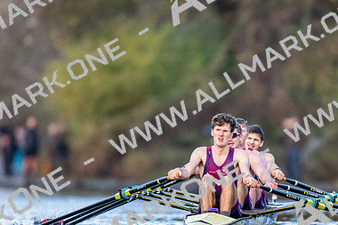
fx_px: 8596
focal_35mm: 916
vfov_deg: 1.5
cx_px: 219
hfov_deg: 2.3
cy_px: 157
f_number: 4
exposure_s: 1/2500
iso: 2000
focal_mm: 600
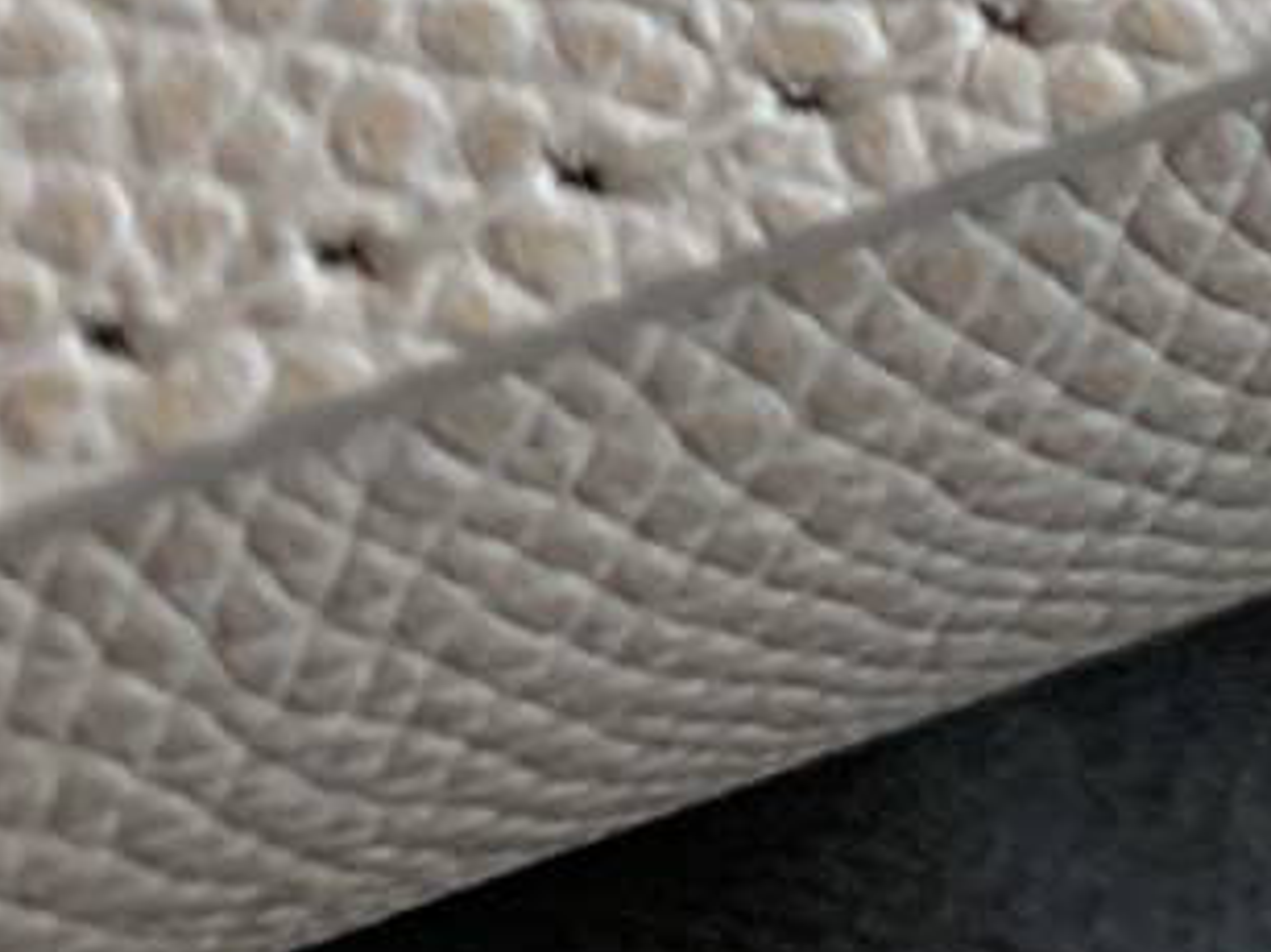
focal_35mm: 127
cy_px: -1033
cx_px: 2467
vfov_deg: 10.6
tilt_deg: -39.6
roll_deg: -4.8
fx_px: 4661
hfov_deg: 13.5
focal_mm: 4.25
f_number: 1.8
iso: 200
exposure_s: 1/60
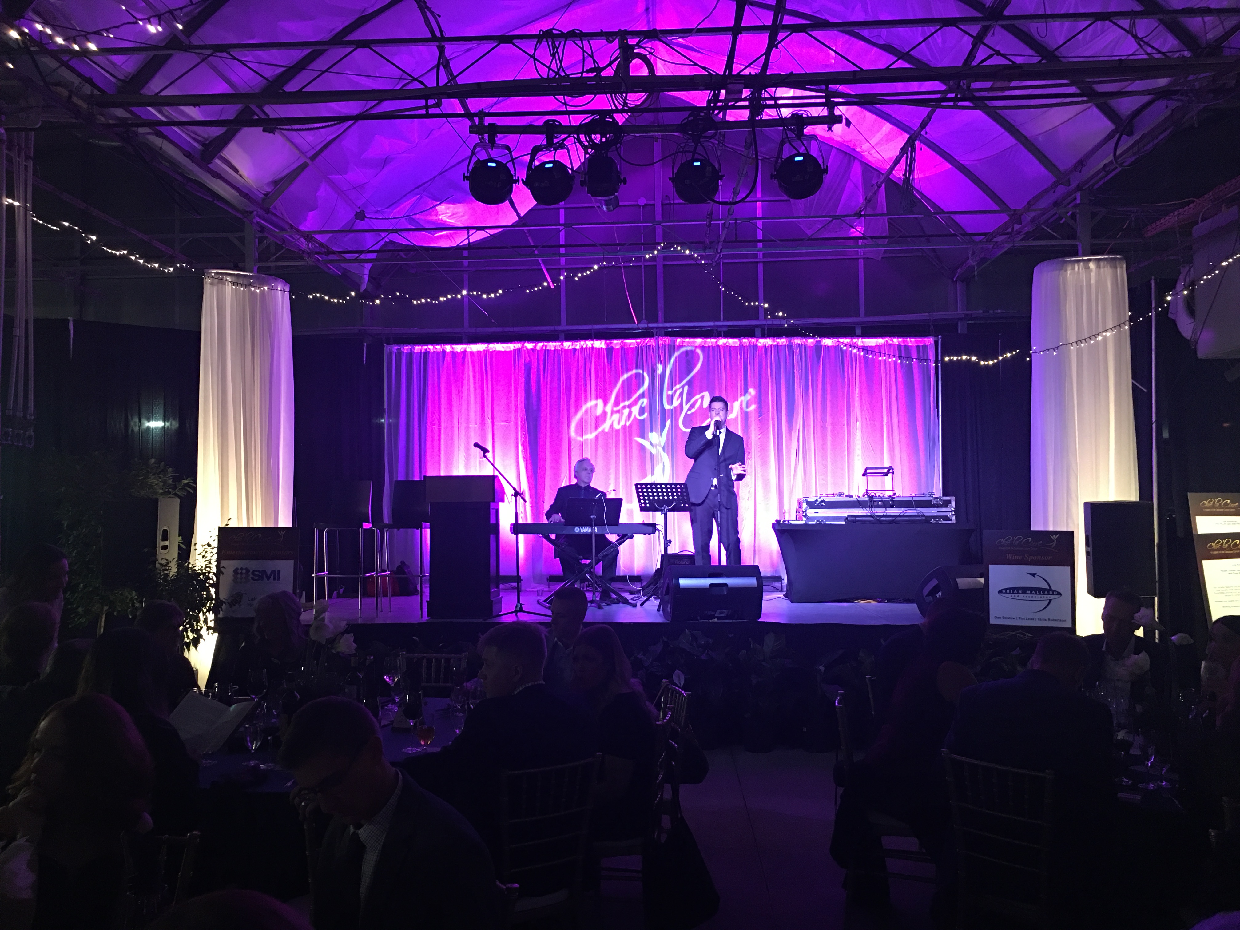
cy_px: 465
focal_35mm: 29
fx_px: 1039
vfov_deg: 48.2
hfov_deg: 61.7
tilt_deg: +2.9
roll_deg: +0.0
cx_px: 620
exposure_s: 1/10
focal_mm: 4.15
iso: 100
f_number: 2.2
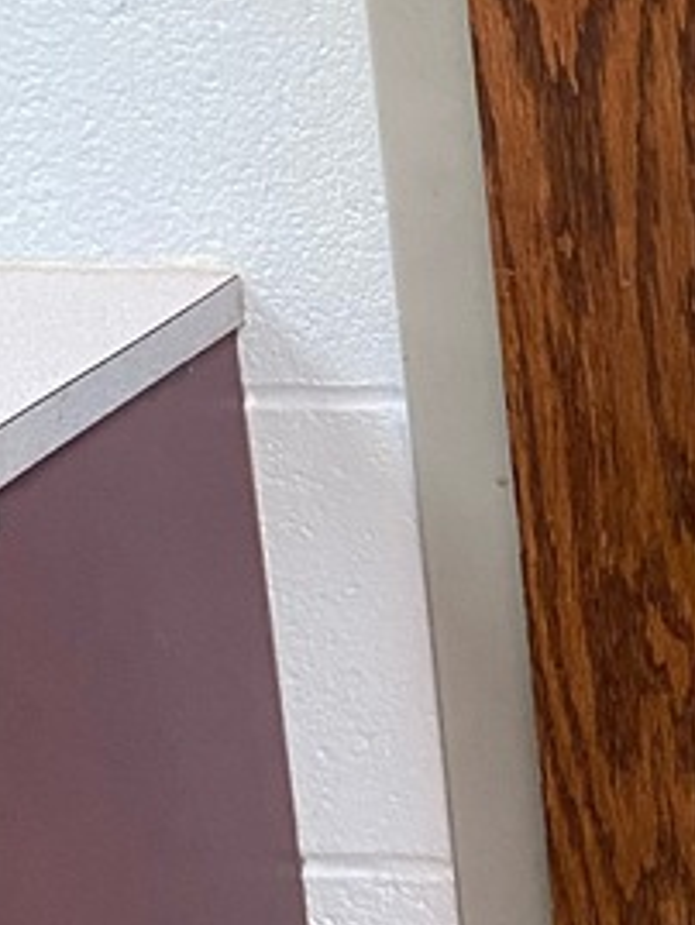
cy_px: 409
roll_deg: -0.9
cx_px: 1314
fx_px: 2648
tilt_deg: -17.3
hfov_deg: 13.2
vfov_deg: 19.8
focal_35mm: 99
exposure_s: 1/60
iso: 500
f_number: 1.8
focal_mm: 4.25
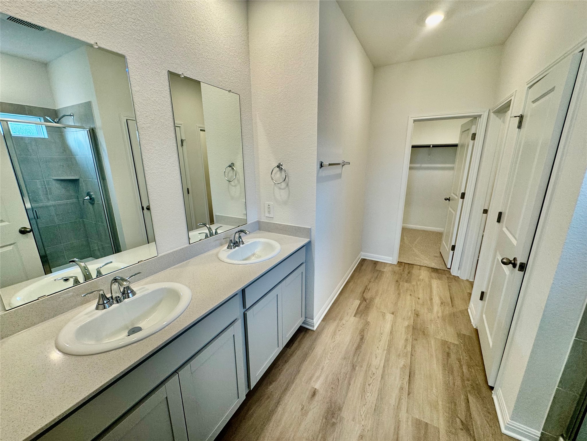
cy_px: 220
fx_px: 237
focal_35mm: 14
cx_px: 294
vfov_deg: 85.7
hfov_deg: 102.1
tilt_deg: -15.3
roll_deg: -0.2
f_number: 2.2
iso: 125
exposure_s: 1/120
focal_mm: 2.22
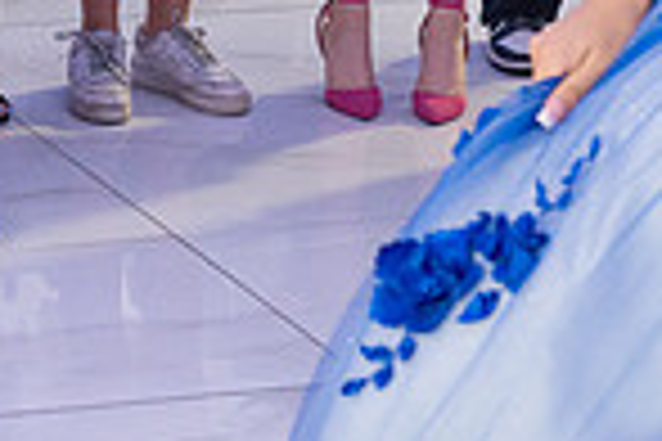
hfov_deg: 10.6
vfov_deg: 7.1
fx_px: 3494
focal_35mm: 190
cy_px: -209
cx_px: -221
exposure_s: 1/160
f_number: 4.5
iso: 800
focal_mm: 48
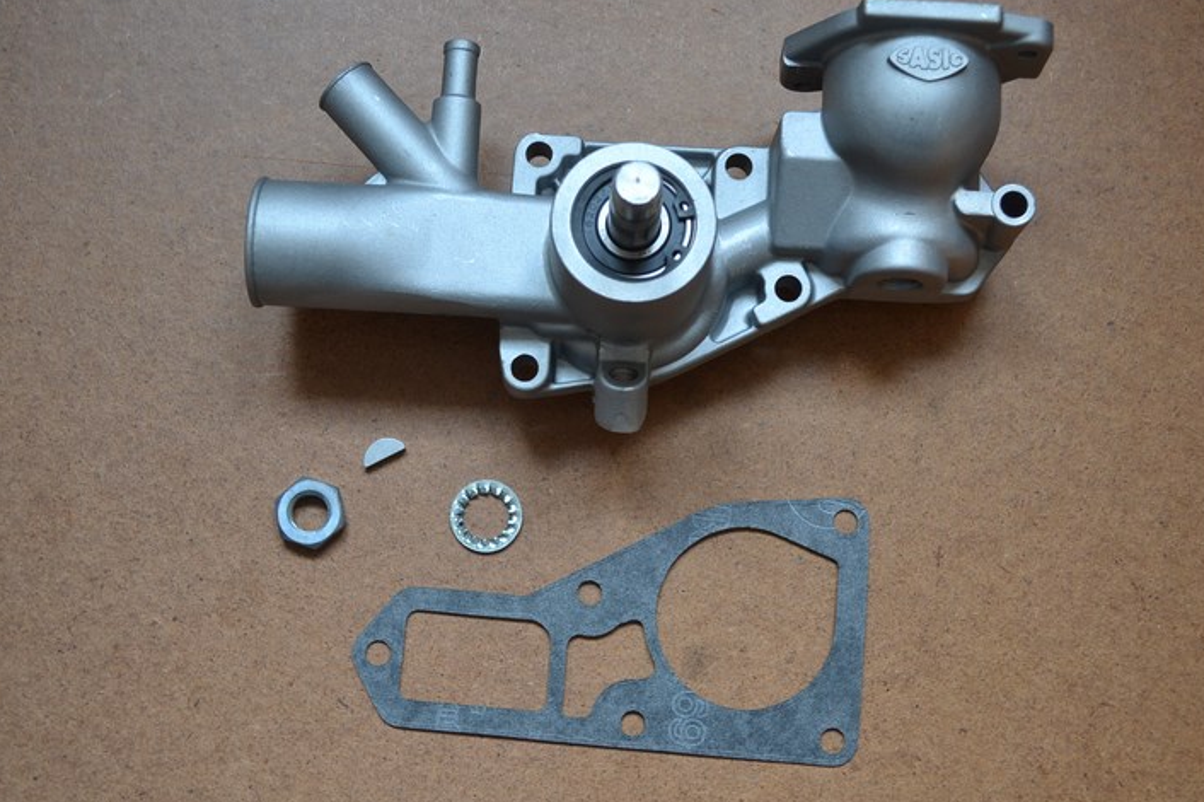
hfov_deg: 38.9
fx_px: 1705
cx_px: 595
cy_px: 368
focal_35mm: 51
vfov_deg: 26.4
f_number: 4.5
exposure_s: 1/40
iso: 400
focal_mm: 30
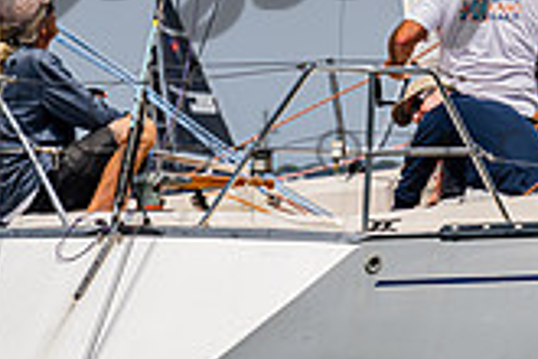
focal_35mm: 525
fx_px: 7845
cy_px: -40
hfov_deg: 3.9
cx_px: 731
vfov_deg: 2.6
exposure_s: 1/800
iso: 250
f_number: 6.3
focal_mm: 135
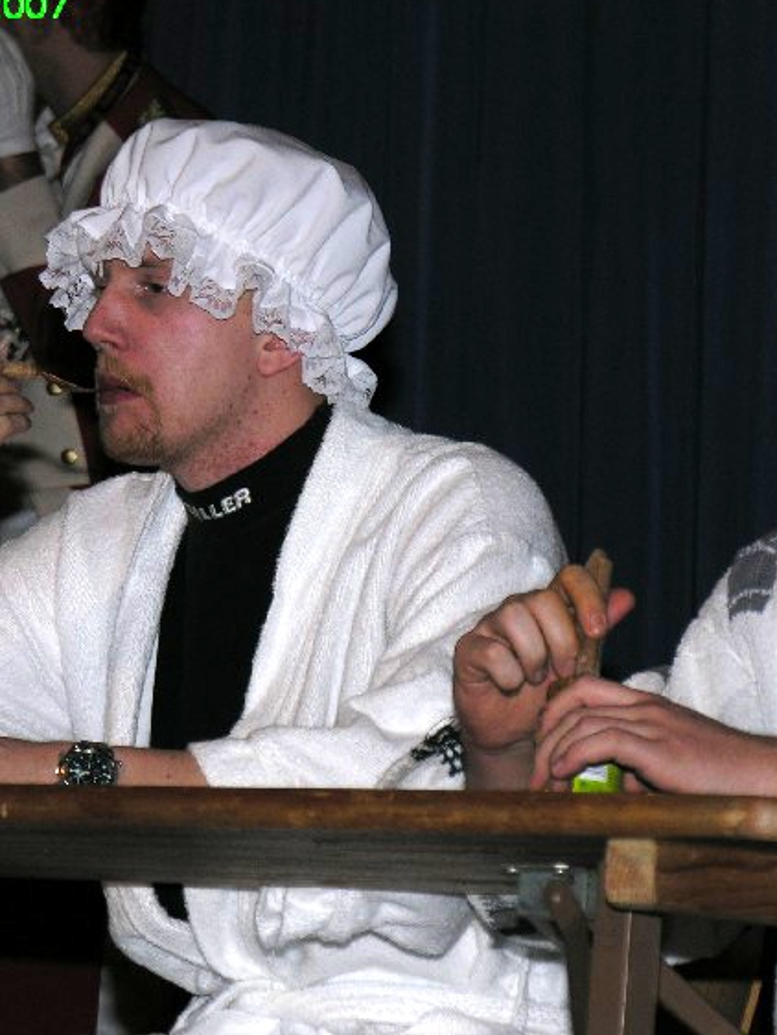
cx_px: 589
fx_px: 7447
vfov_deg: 7.9
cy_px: 497
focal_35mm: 249
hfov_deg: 6.0
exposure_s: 1/120
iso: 50
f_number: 4
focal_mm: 44.5
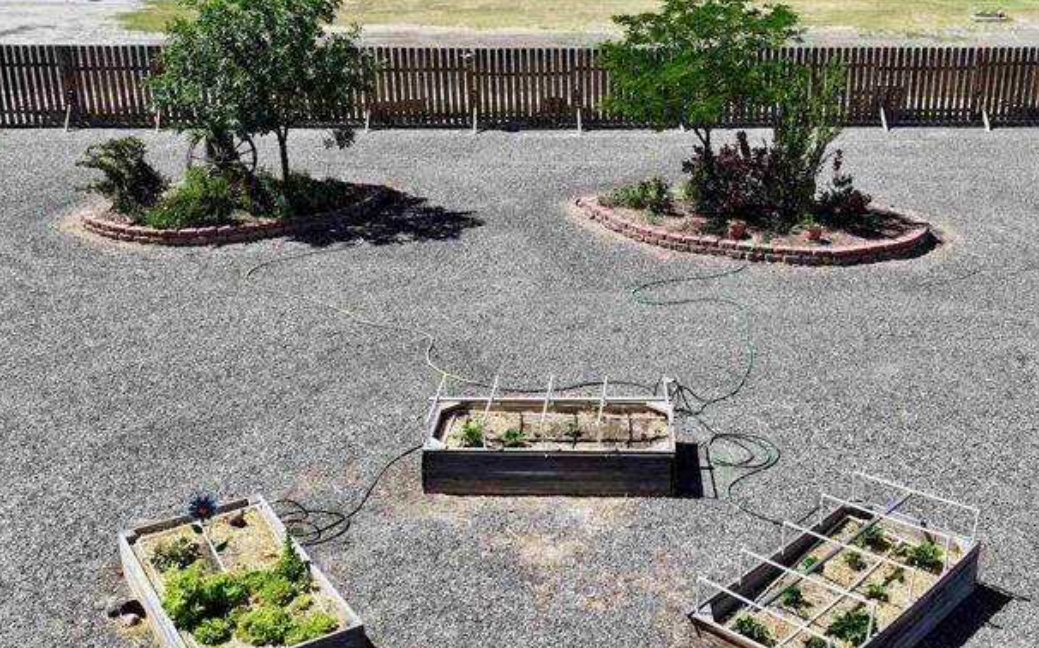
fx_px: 1217
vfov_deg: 29.8
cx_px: 612
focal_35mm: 43
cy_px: 315
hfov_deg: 46.0
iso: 100
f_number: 2.8
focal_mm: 12.29
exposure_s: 1/1600
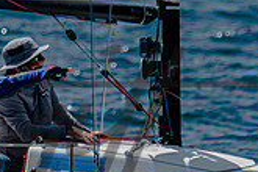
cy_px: 121
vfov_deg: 0.9
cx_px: -41
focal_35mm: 1554
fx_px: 11136
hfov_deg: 1.3
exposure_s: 1/2000
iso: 200
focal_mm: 290
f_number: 5.6
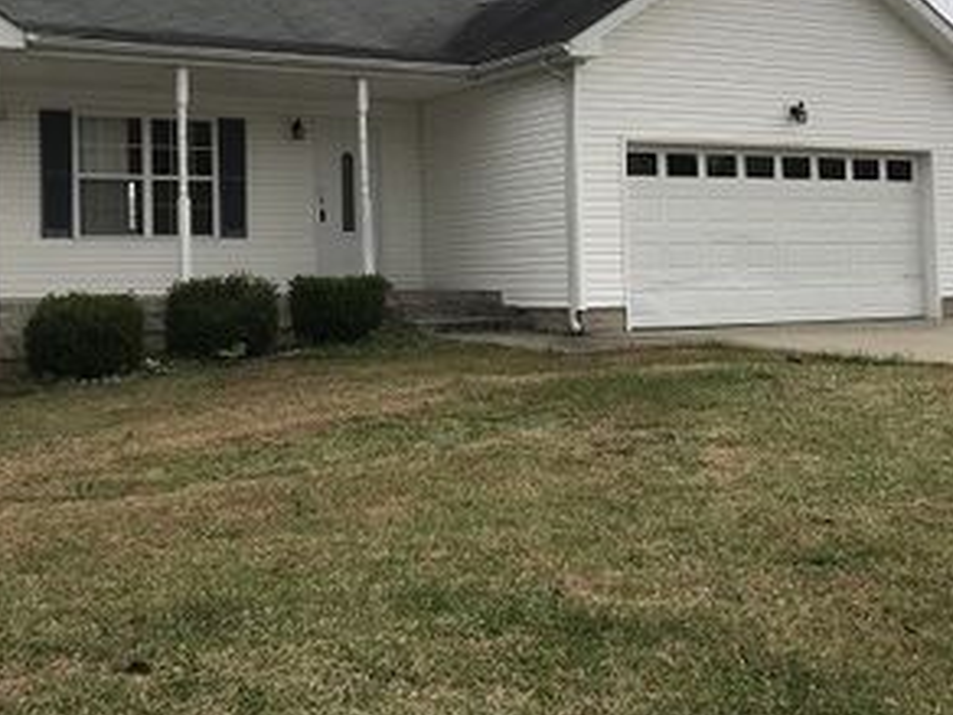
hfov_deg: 39.1
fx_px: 1321
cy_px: 260
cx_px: 310
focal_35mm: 48
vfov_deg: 30.1
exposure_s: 1/1742
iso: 20
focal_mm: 3.99
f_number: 1.8
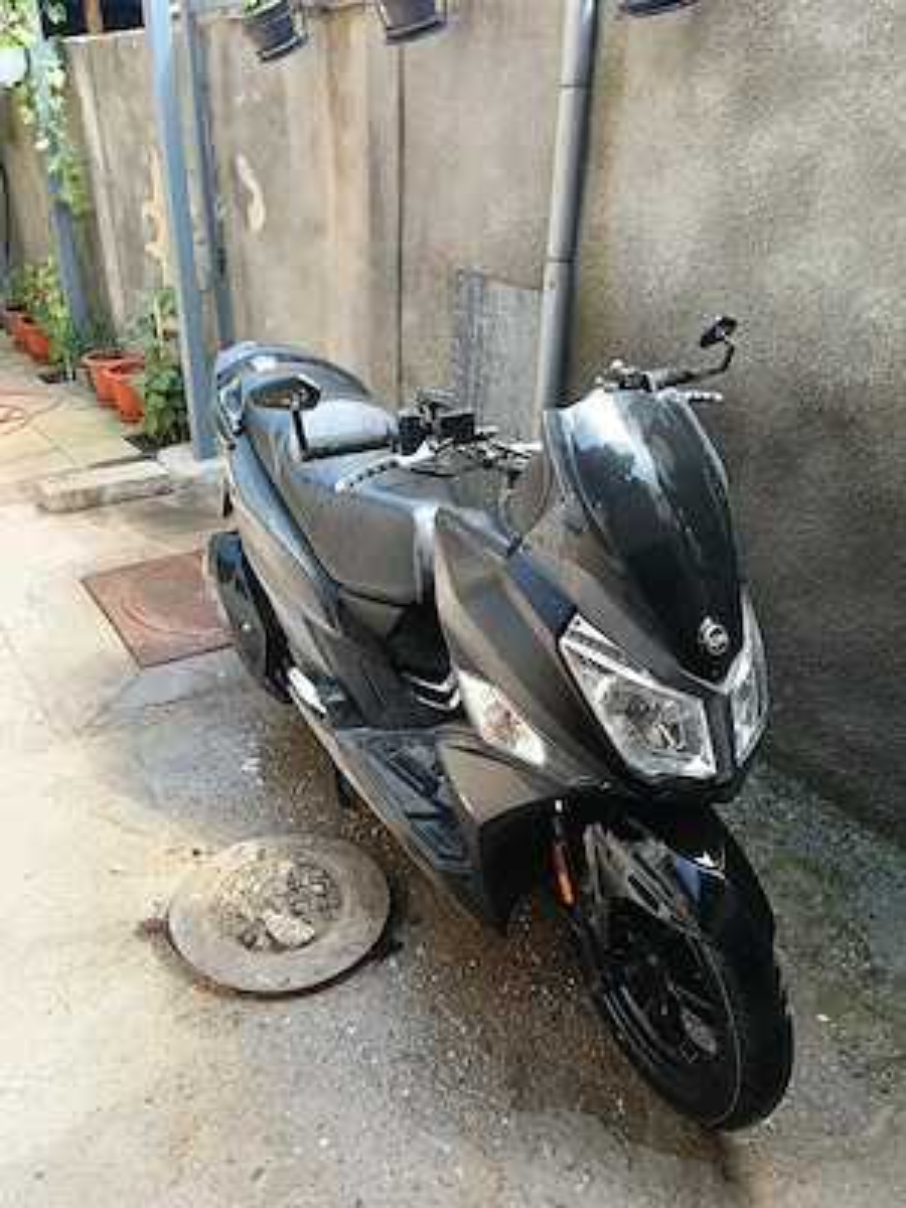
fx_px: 942
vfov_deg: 65.3
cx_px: 453
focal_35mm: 27
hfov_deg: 51.4
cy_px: 604
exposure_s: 1/120
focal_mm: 3.98
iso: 100
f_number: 1.8
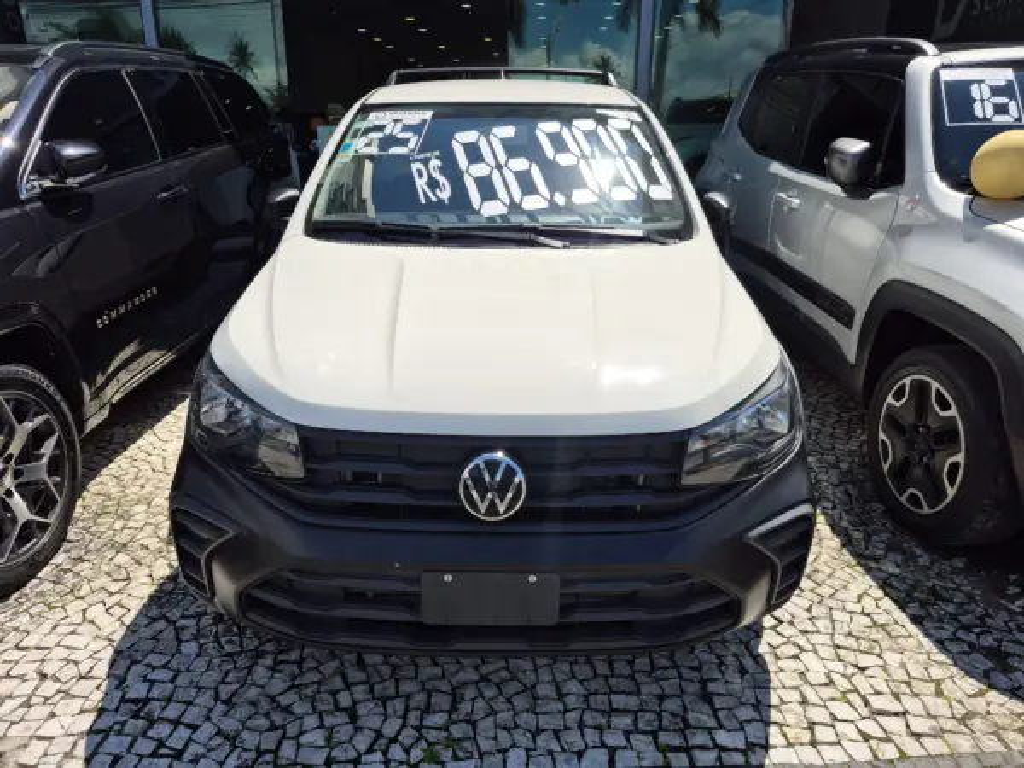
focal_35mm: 23
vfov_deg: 58.9
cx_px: 512
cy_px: 384
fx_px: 680
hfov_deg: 73.9
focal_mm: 5.4
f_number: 1.8
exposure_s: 1/2376
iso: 25
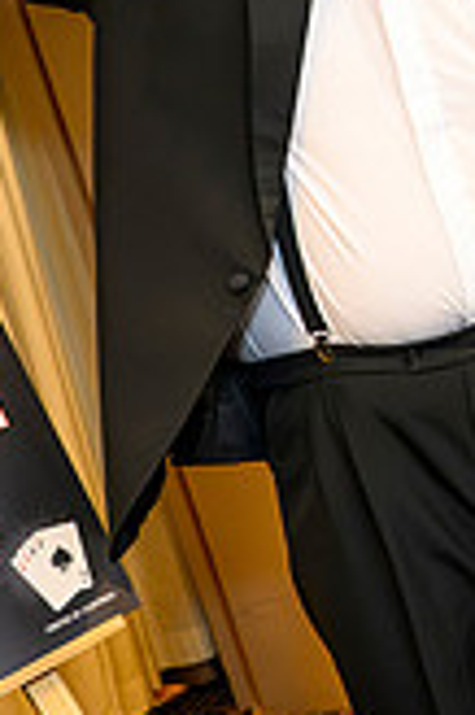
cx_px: 732
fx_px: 1686
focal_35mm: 85
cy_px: 9
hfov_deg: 14.8
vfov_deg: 23.0
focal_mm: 24
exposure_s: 1/125
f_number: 4
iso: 10000
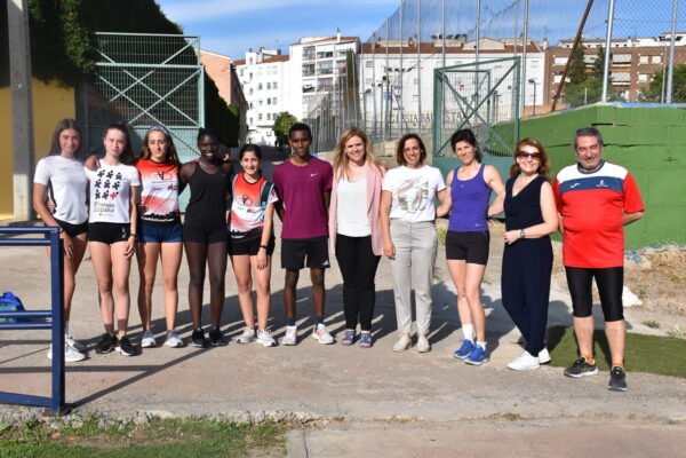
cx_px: 343
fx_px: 772
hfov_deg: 47.9
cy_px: 229
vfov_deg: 33.0
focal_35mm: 40
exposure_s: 1/400
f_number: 10
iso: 200
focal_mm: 27
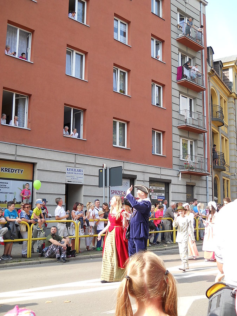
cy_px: 158
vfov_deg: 45.8
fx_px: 374
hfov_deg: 35.1
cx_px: 118
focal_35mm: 41
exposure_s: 1/200
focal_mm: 6.72
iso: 80
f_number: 3.1
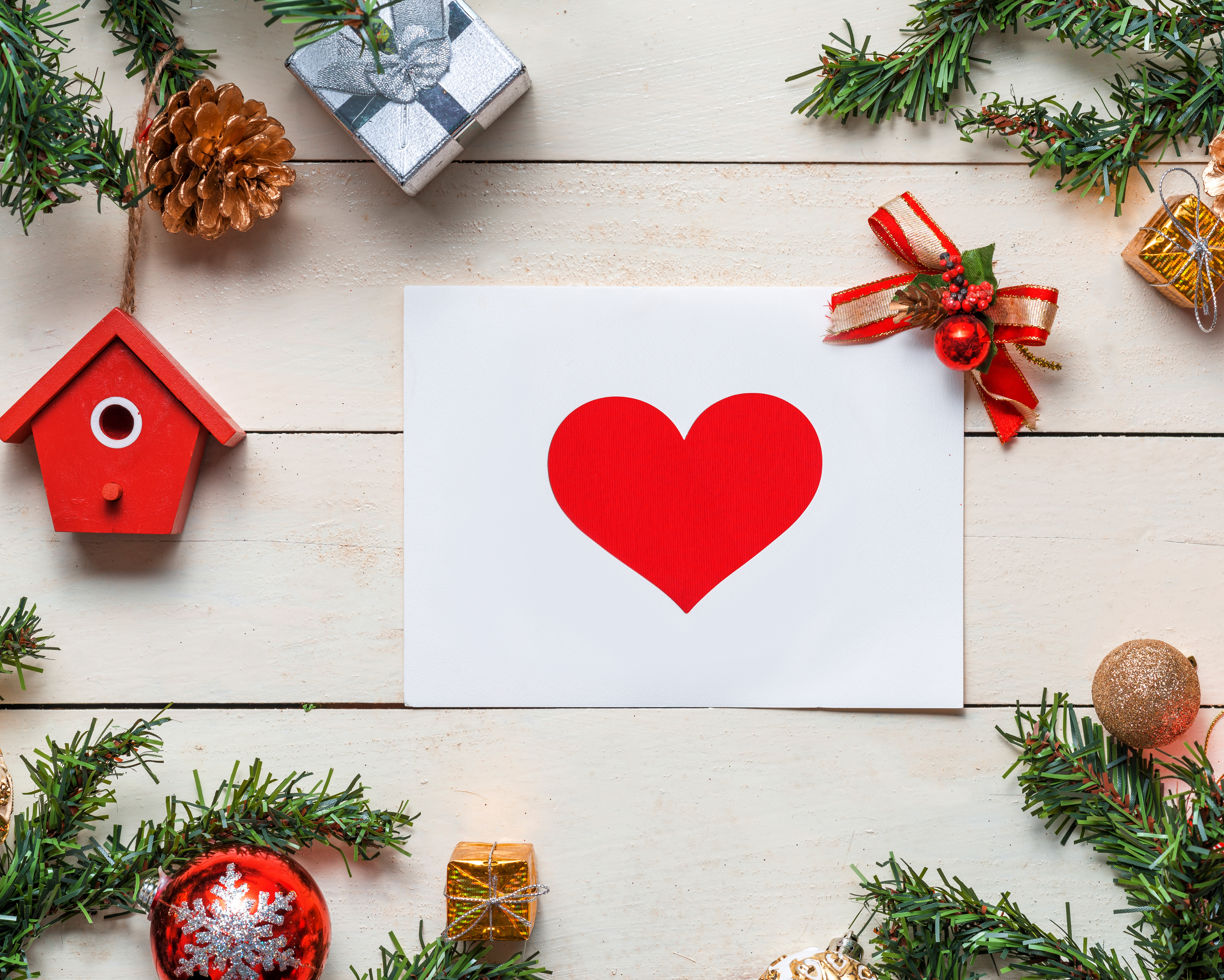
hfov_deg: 20.0
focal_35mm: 96
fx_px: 3478
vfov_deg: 16.0
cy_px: 491
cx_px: 679
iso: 100
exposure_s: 1/160
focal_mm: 85
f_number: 8
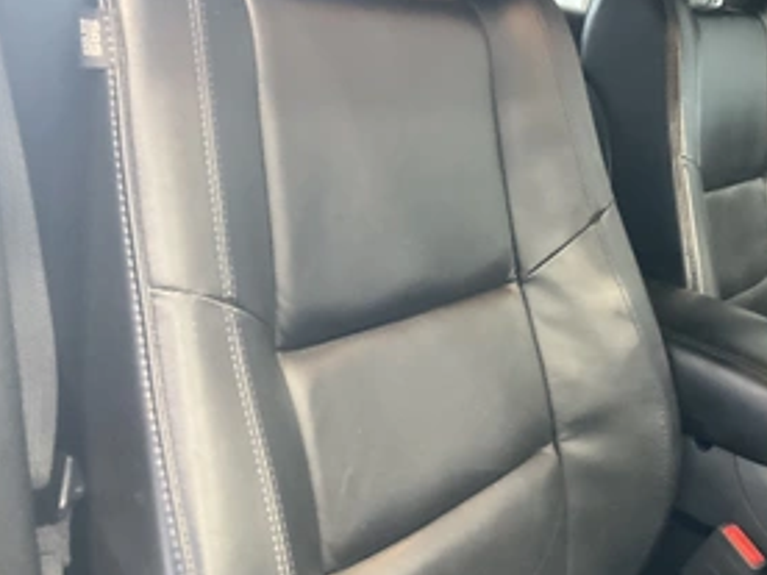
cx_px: 475
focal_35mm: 42
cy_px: 317
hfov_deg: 44.5
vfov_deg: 34.3
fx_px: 931
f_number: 1.8
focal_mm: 3
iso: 500
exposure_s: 1/30
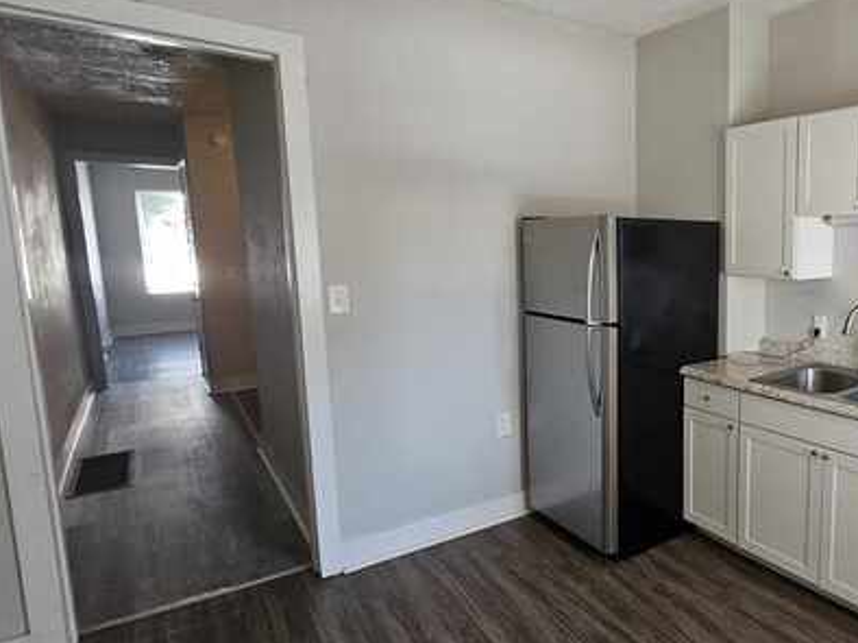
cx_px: 670
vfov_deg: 61.0
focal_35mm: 22
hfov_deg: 69.9
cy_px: 320
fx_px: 545
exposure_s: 1/60
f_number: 2.2
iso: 200
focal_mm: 2.2
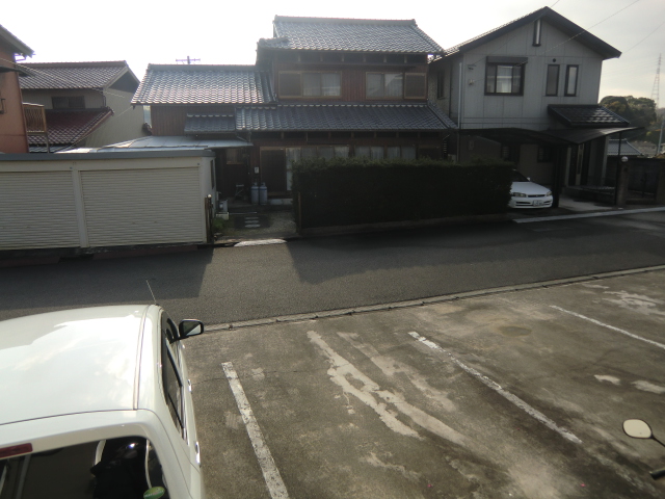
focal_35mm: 24
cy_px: 250
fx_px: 461
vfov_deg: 56.8
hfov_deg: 71.6
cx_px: 332
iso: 64
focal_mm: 4.3
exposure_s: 1/500
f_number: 3.2
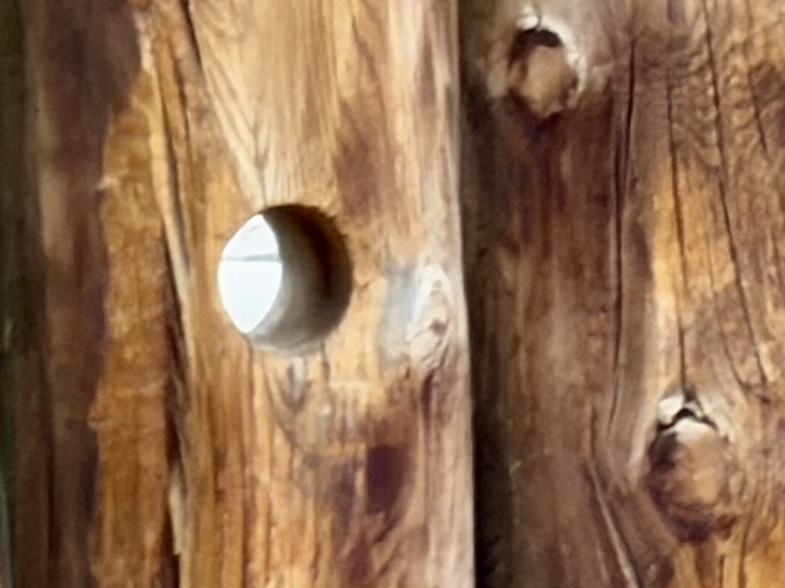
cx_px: -894
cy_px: 526
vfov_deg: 1.0
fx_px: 34190
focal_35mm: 1508
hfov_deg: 1.3
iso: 40
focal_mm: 16.89
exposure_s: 1/121
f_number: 2.8
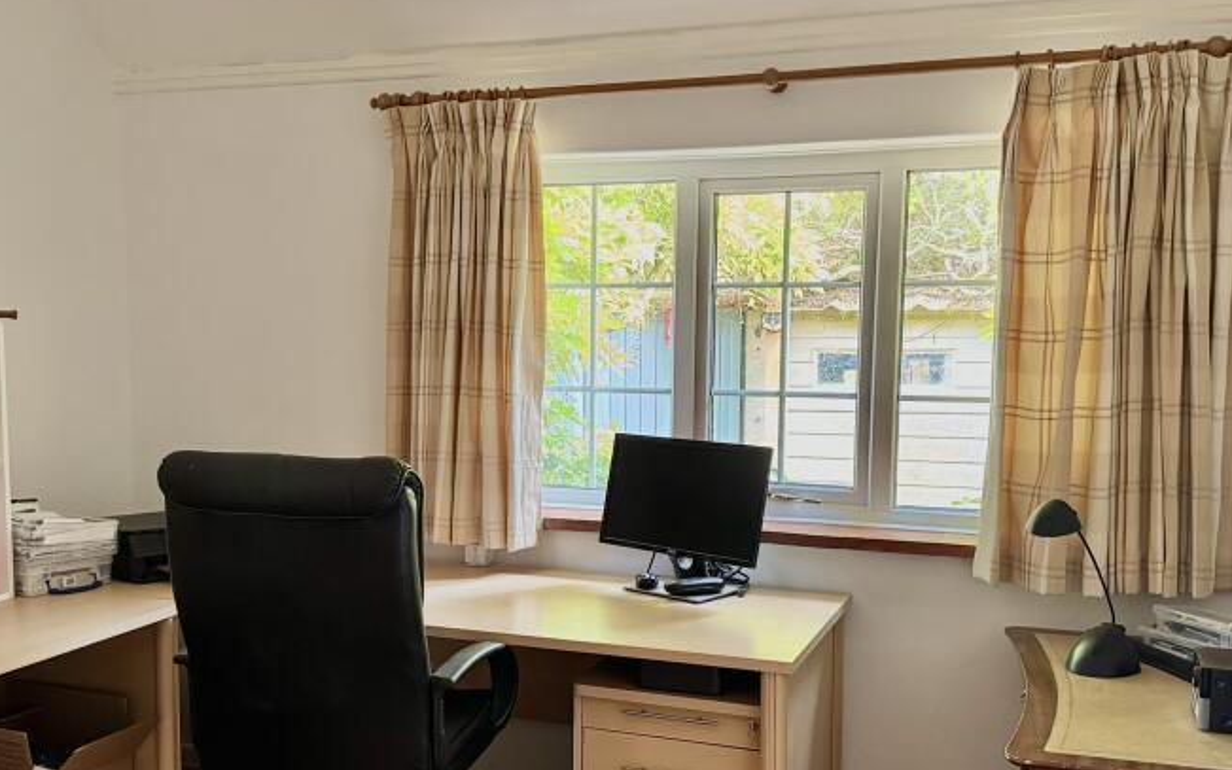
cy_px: 441
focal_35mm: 40
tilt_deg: -6.0
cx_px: 536
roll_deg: +0.4
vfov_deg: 31.9
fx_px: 1343
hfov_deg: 49.1
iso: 500
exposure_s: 1/60
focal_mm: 6.76
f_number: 1.78
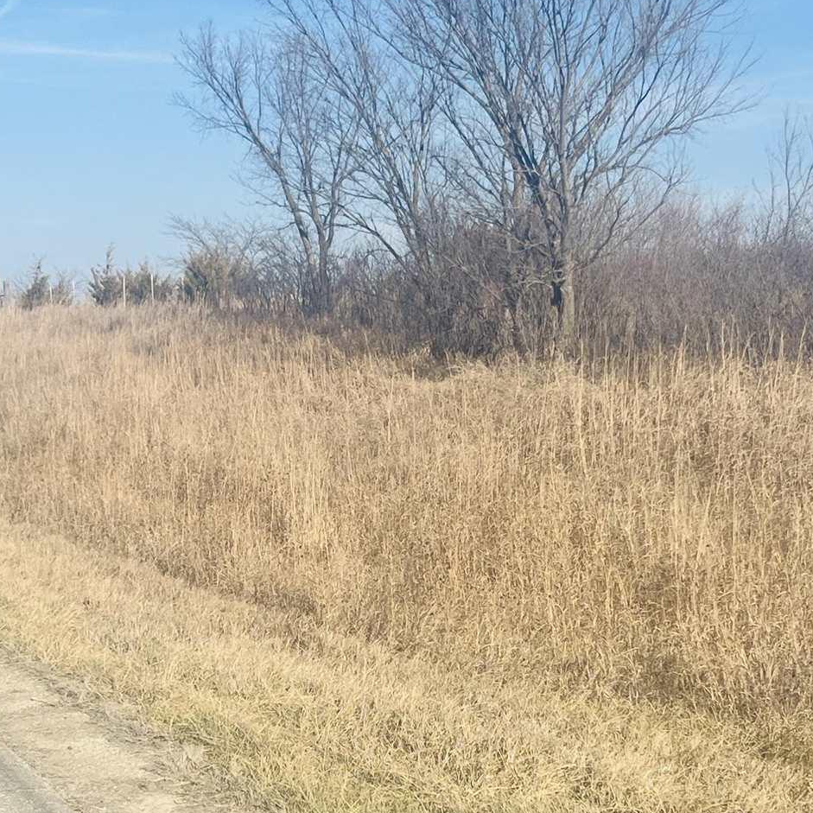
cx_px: 339
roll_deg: -1.4
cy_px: 486
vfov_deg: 23.0
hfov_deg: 23.0
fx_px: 1993
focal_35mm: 75
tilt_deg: -8.2
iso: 50
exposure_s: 1/5882
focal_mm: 5.7
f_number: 1.5
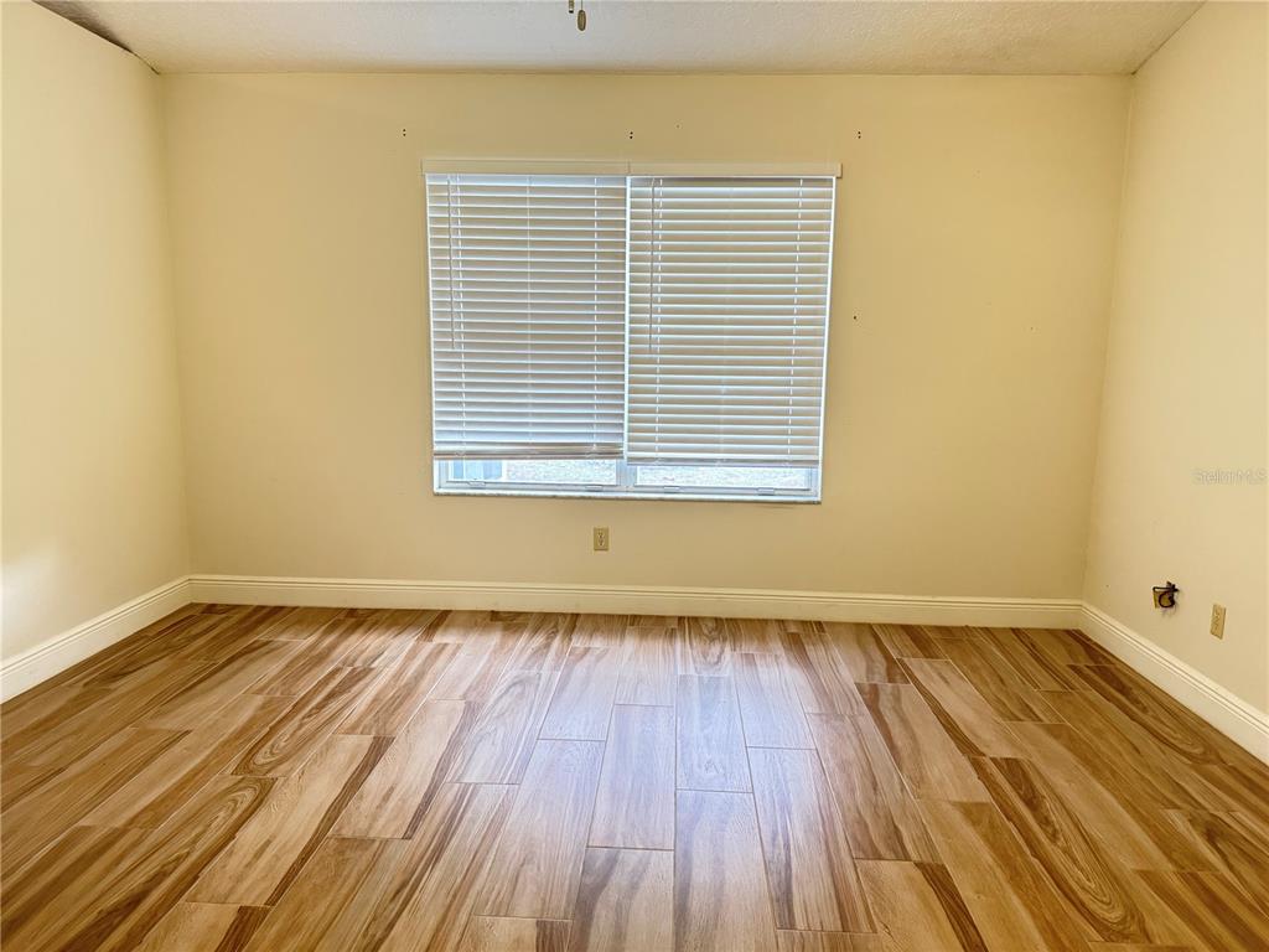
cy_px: 476
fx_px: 880
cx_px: 634
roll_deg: -0.3
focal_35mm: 24
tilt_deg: -8.0
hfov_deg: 71.6
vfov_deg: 56.8
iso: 500
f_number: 1.78
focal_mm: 6.76
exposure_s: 1/60
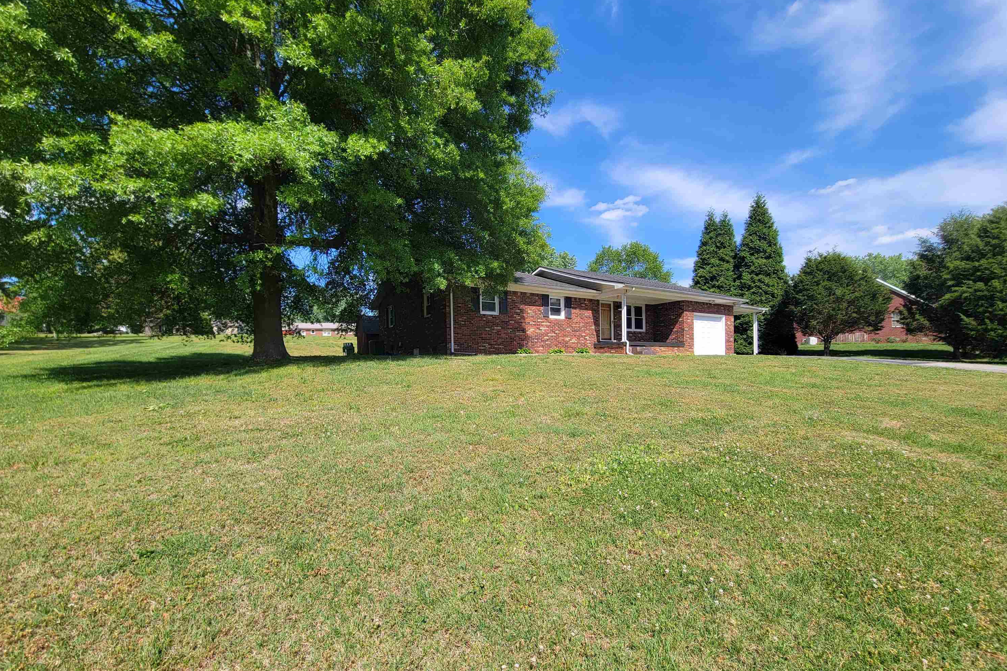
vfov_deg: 80.9
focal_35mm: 14
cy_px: 375
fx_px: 392
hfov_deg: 104.3
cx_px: 504
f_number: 2.2
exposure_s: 1/1429
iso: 50
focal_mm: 2.2
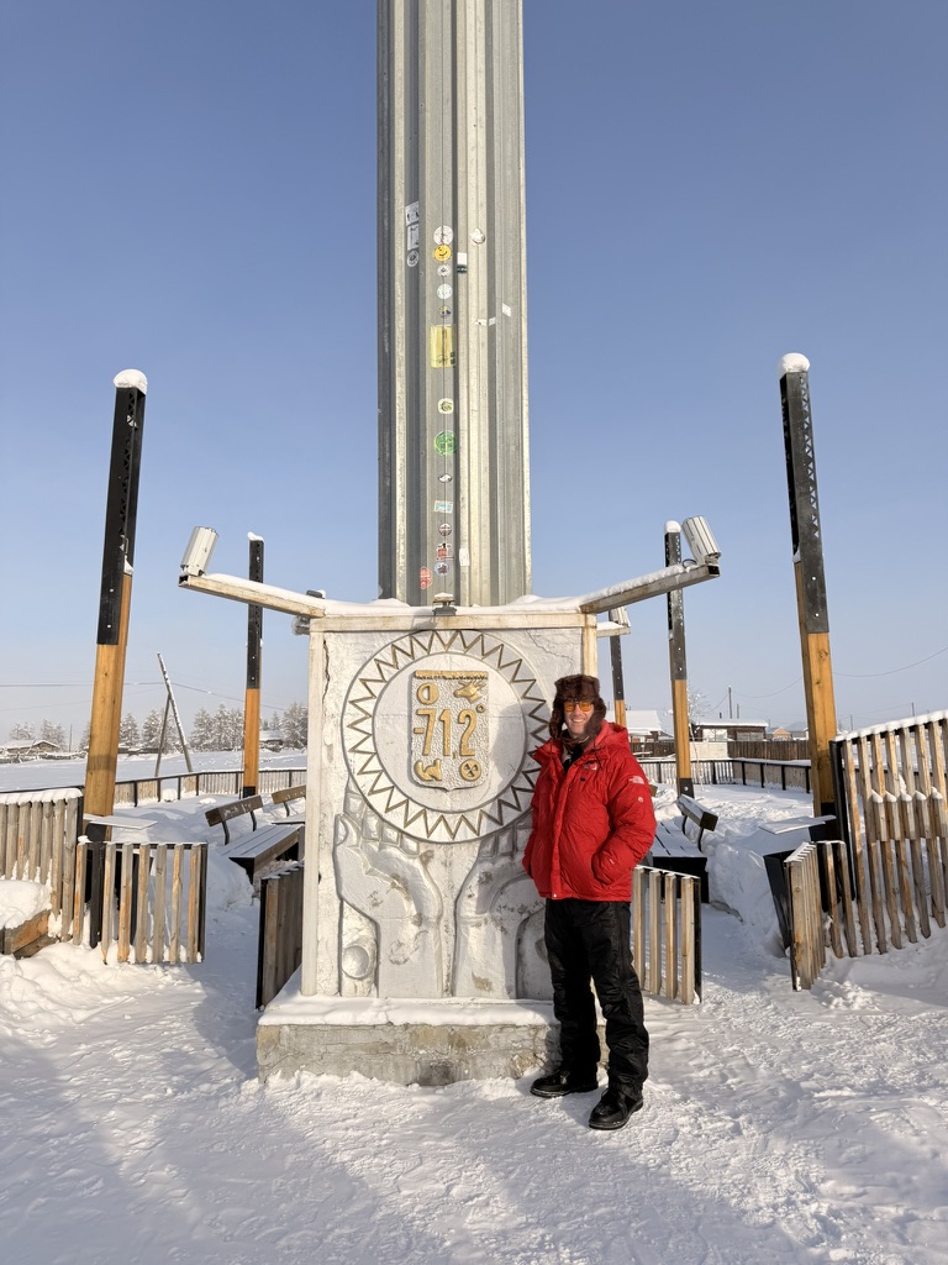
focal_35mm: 24
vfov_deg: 71.6
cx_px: 474
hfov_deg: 56.8
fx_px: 876
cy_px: 632
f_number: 1.78
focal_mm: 6.76
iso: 80
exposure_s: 1/8130
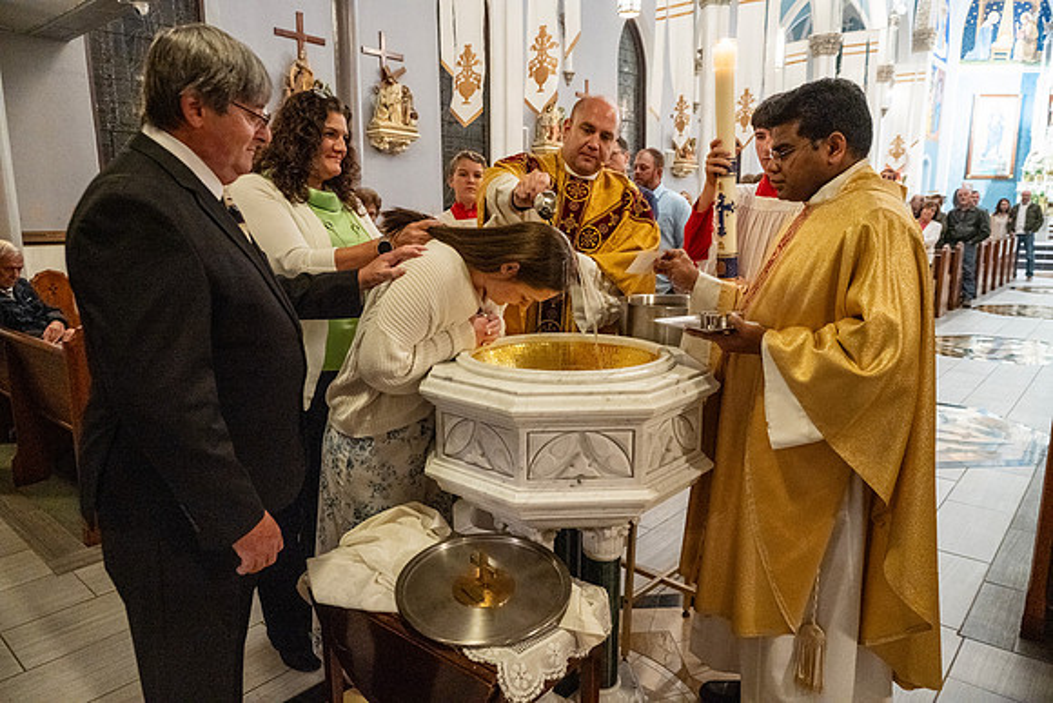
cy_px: 352
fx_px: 731
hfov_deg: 71.5
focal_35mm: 25
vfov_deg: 51.3
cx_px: 526
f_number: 4.5
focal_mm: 25
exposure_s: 1/60
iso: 5000
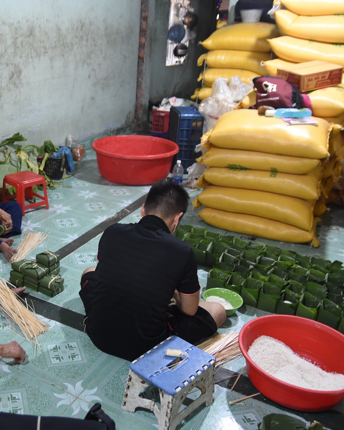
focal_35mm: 68
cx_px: 73
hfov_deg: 22.2
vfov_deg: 27.9
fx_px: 865
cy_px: 216
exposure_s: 1/40
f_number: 3.2
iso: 800
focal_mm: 32
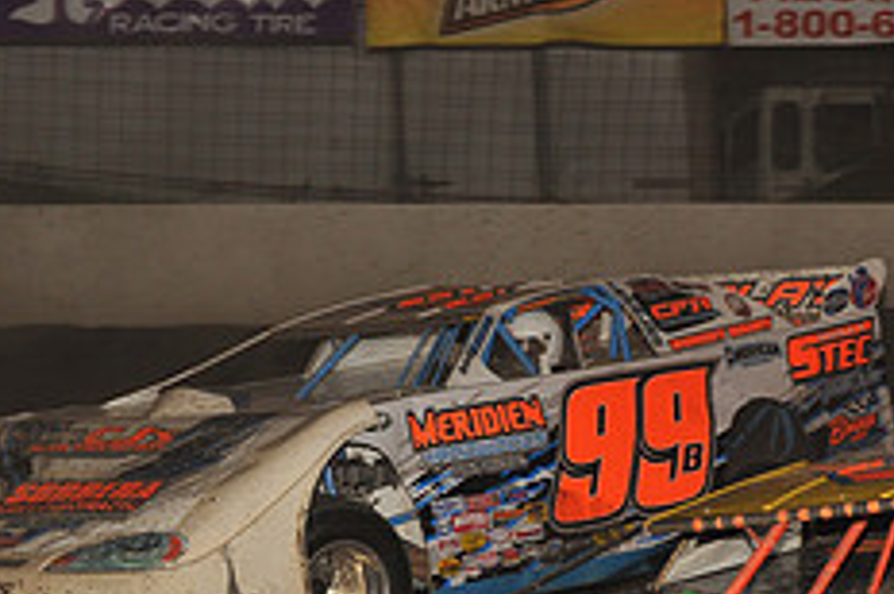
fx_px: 4960
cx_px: 632
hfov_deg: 10.3
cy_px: 548
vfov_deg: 6.8
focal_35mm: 200
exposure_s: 1/320
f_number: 6.3
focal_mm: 80
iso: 800
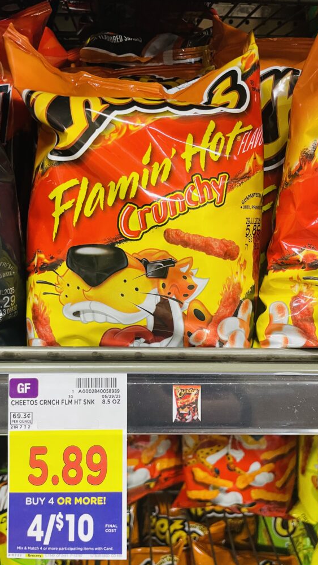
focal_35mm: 29
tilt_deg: -21.7
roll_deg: -0.6
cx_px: 132
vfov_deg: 66.1
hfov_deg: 40.1
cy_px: 285
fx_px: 434
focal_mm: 4.2
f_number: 1.6
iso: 160
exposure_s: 1/60
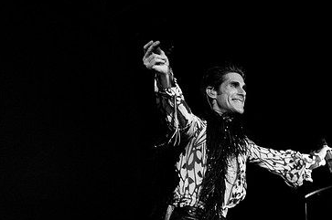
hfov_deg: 24.2
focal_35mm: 84
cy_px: 165
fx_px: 772
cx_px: 110
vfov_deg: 16.2
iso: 800
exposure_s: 1/200
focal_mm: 35
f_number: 3.5
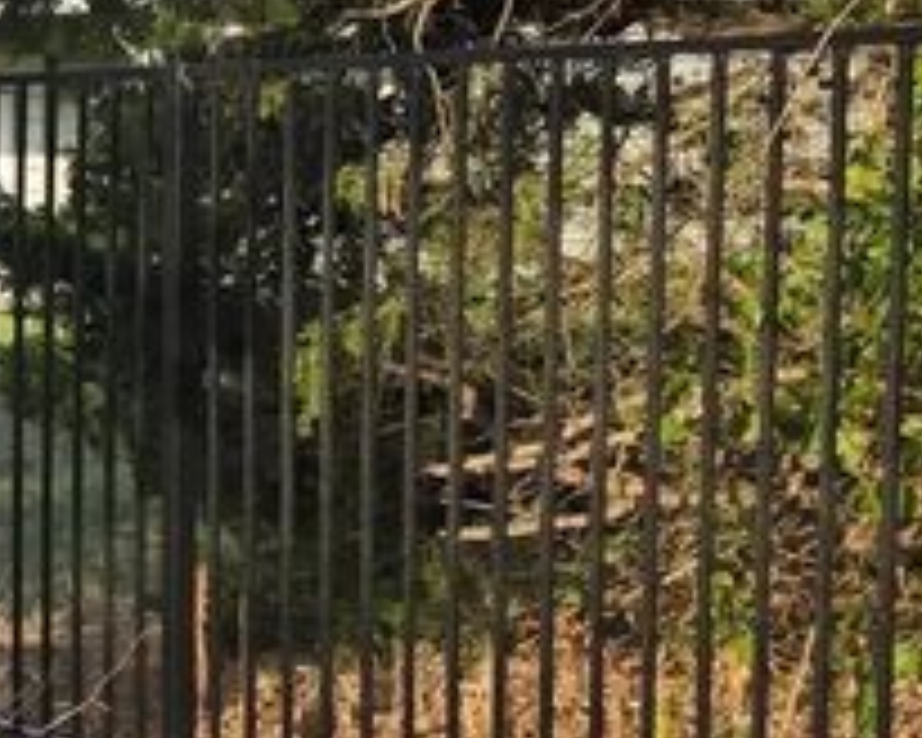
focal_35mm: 112
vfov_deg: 13.8
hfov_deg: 14.1
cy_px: 310
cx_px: -998
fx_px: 3056
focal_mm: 6.3
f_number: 1.7
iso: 80
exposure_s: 1/1799
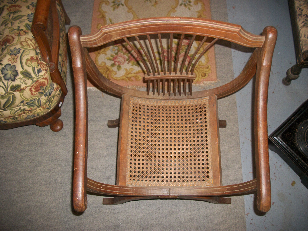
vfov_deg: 44.2
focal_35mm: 32
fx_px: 285
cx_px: 154
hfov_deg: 56.8
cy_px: 116
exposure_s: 1/60
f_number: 2.9
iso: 160
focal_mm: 5.7
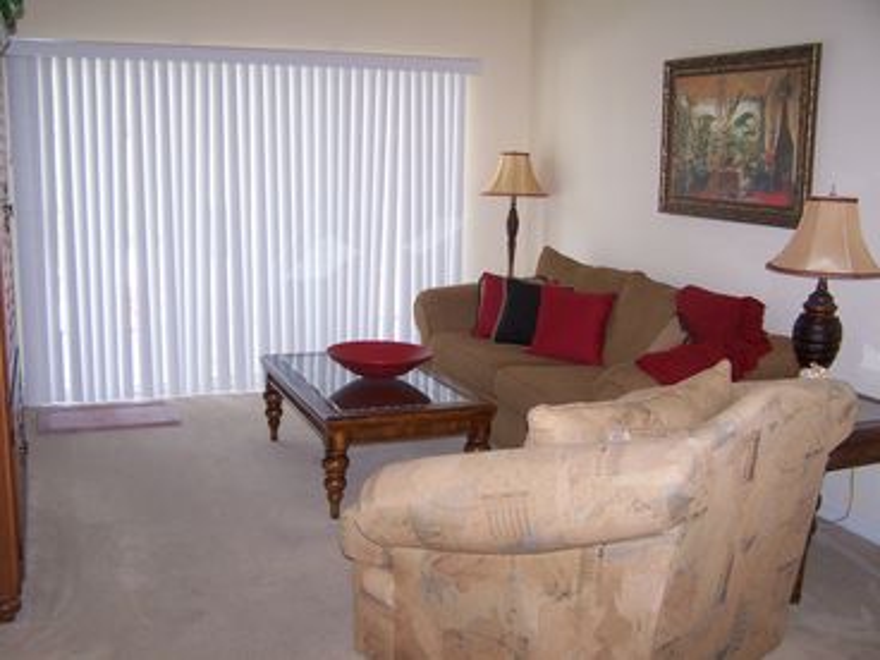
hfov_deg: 49.0
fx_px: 966
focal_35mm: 38
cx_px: 440
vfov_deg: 37.7
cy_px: 330
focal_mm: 6.3
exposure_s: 1/60
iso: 140
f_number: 2.8
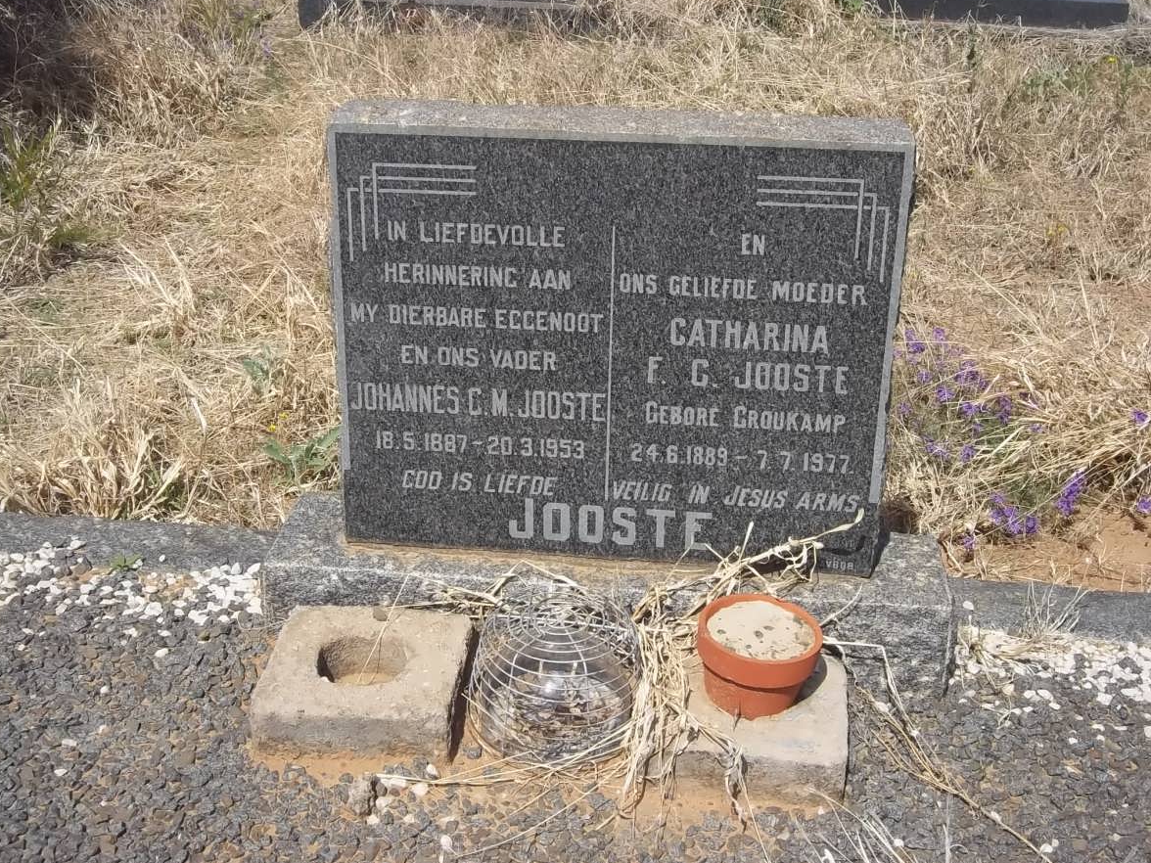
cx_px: 565
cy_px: 426
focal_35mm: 51
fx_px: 1696
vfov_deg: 28.6
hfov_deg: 37.5
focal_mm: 8.8
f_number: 7
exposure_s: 1/320
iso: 80
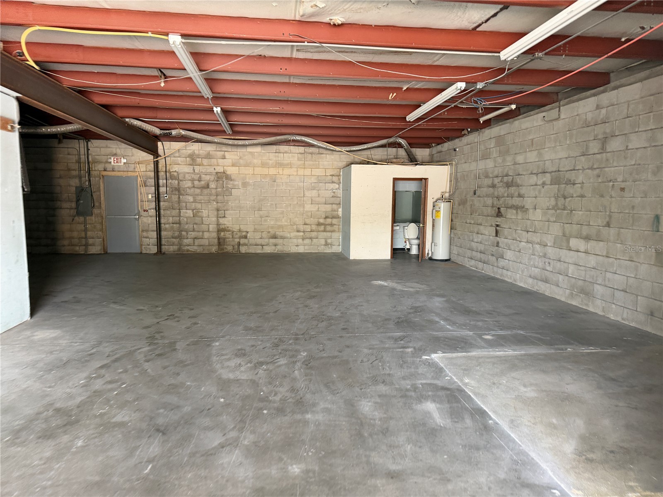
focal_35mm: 24
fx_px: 460
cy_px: 248
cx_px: 332
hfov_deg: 71.6
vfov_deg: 56.8
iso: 250
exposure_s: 1/60
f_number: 1.78
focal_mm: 6.76
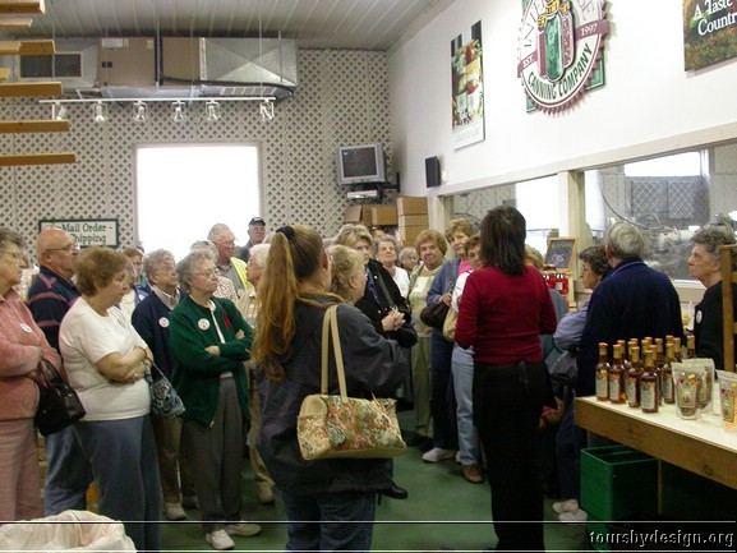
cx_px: 368
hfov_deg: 49.0
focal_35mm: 38
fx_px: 809
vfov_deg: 37.7
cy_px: 276
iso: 400
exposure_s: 1/58.7
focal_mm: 7.85
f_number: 3.7
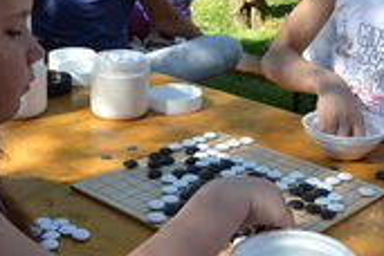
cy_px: -1
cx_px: 227
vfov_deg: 18.9
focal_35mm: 70
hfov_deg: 28.8
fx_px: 747
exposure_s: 1/160
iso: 100
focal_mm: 20
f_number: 6.3
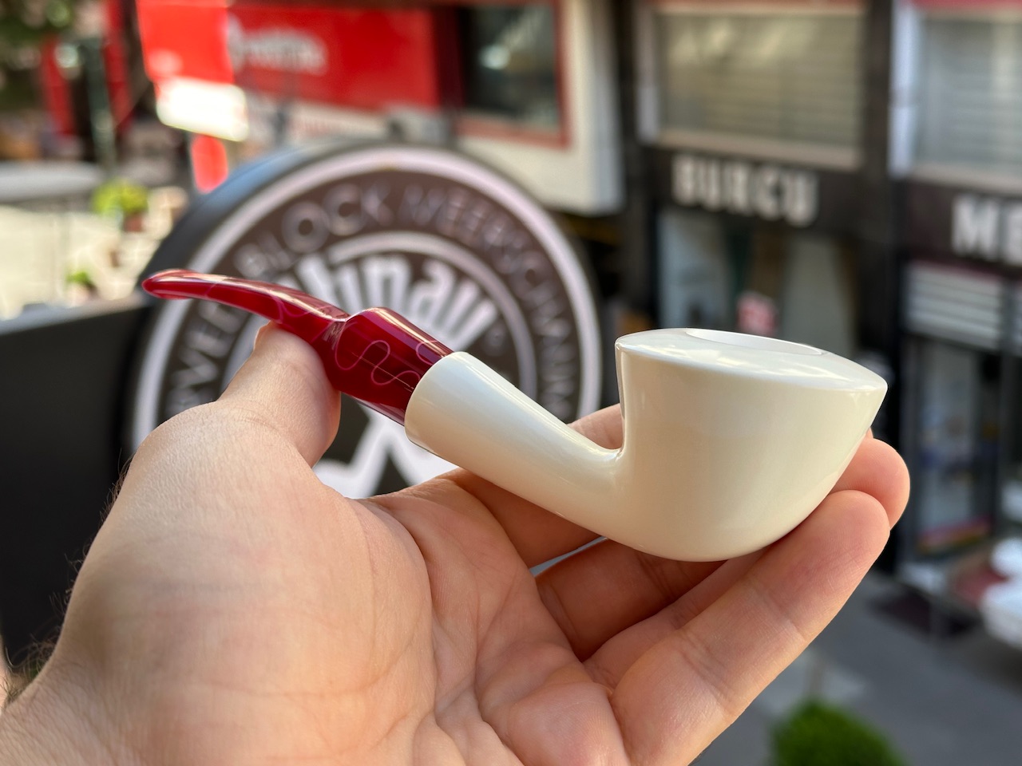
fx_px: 1417
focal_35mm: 48
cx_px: 511
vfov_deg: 30.3
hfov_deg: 39.7
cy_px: 383
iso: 64
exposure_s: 1/464
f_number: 1.78
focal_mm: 6.86
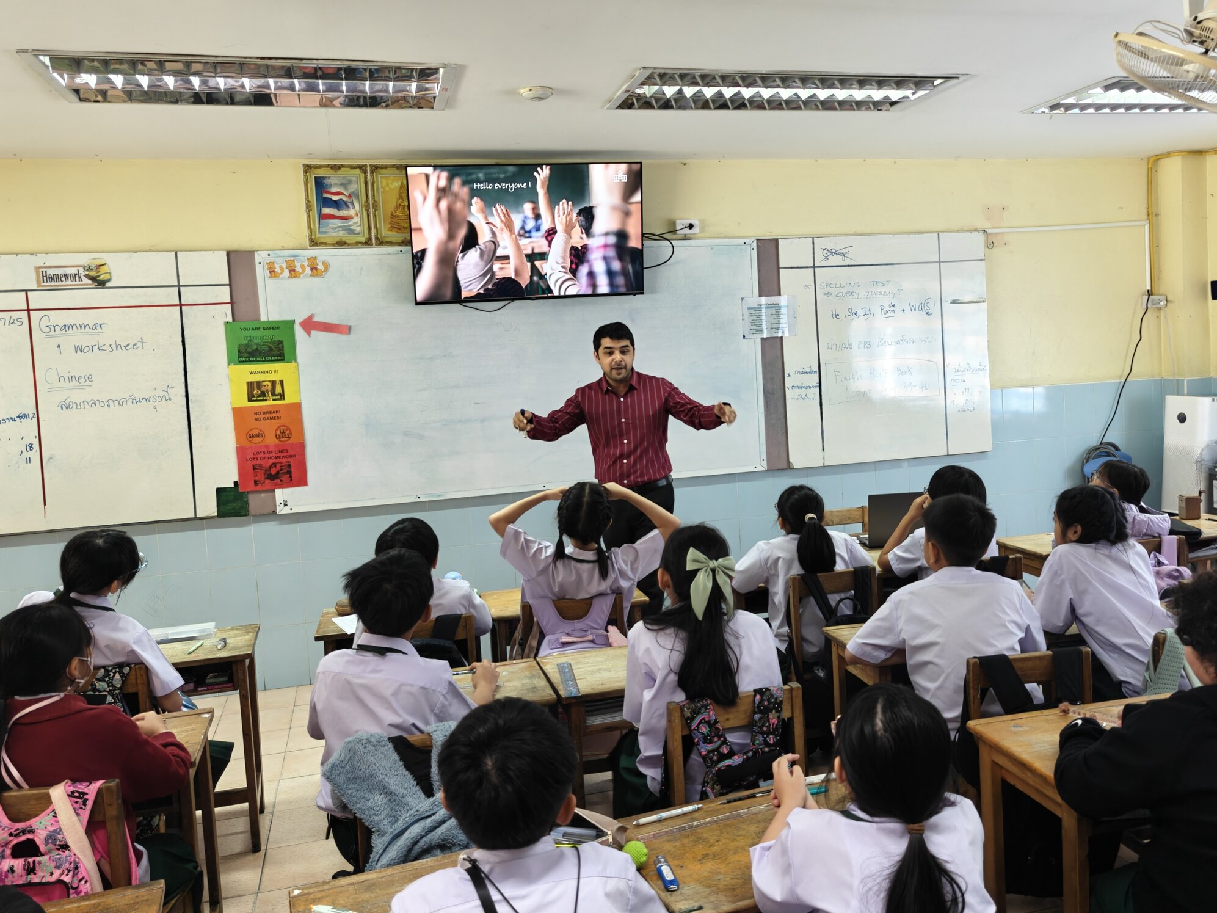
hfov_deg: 59.8
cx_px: 677
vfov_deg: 46.8
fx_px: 1055
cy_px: 426
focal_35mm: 30
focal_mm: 6.06
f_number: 1.6
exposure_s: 1/100
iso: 125
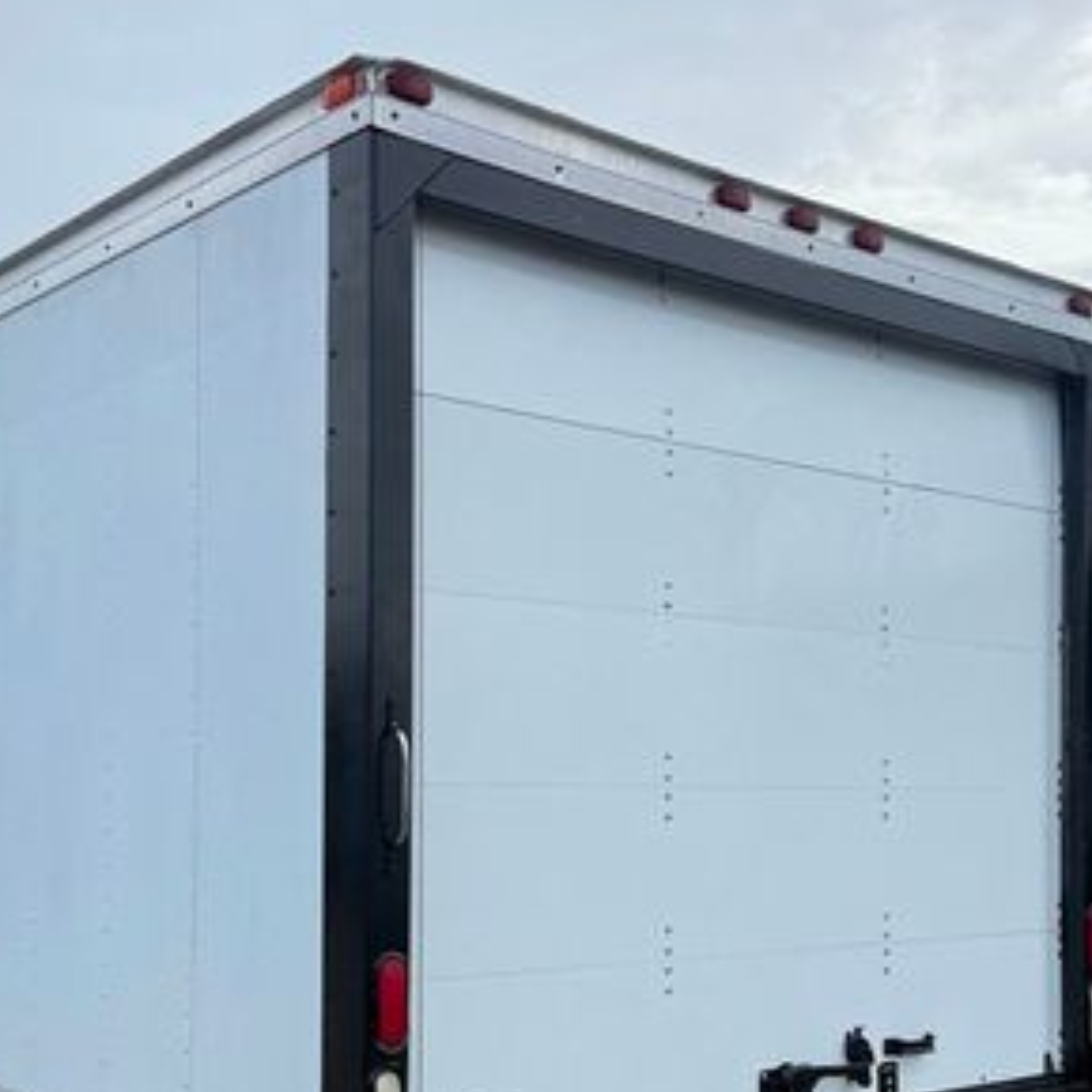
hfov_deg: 36.1
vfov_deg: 35.6
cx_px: 552
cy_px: 752
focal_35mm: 47
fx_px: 1677
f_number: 1.78
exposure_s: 1/2370
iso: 80
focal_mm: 6.76
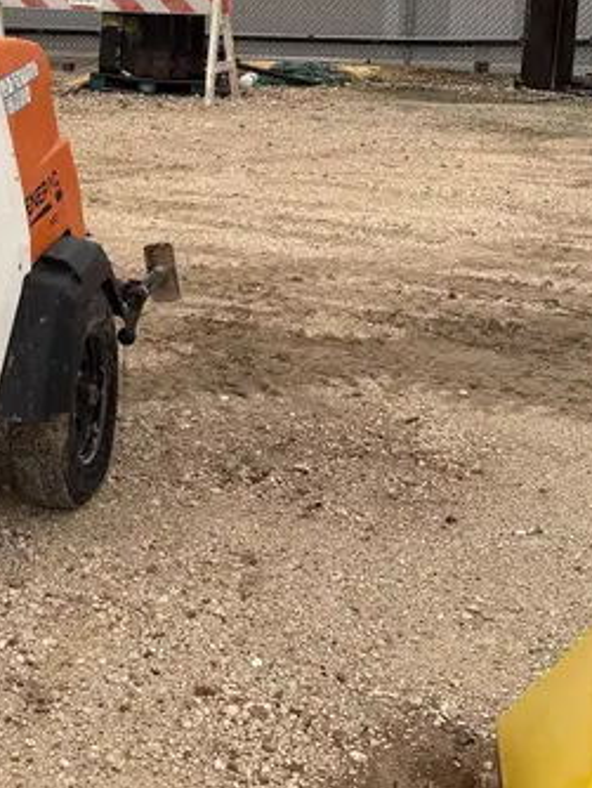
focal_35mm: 57
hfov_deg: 24.1
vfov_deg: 32.9
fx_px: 1298
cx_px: -47
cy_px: 164
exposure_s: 1/158
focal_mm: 5.96
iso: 40
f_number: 1.6
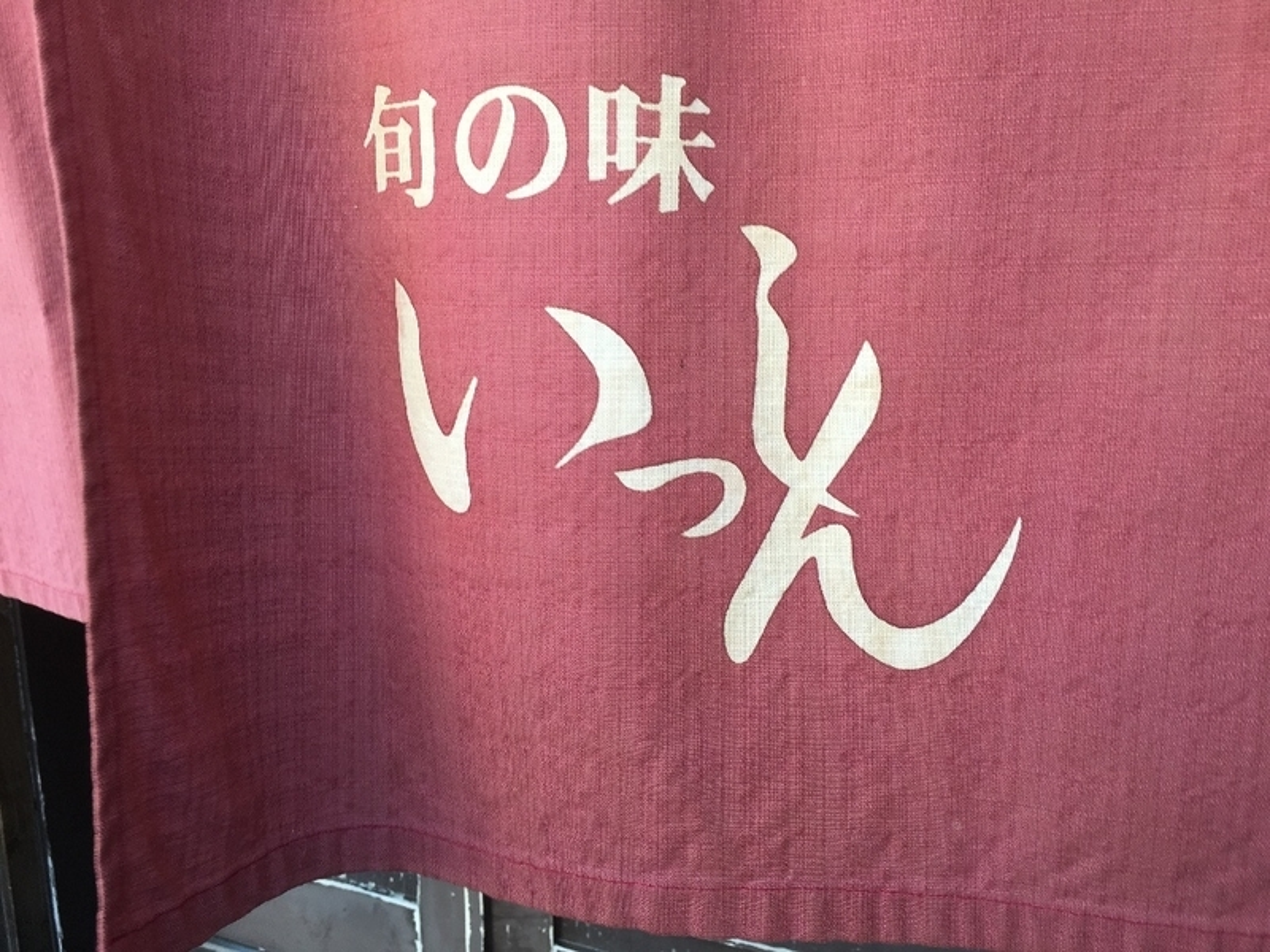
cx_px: 635
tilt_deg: -11.5
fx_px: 1064
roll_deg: -1.3
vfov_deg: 48.2
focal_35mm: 29
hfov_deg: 61.7
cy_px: 476
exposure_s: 1/60
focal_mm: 4.15
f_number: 2.2
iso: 25
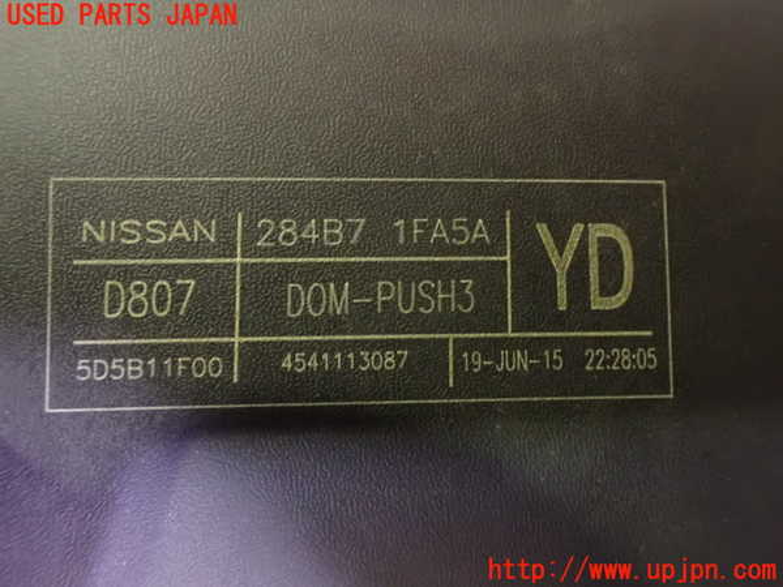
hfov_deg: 60.0
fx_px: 679
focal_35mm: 30
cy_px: 294
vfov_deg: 46.8
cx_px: 392
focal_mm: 5.4
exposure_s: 1/20
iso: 1600
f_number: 2.3
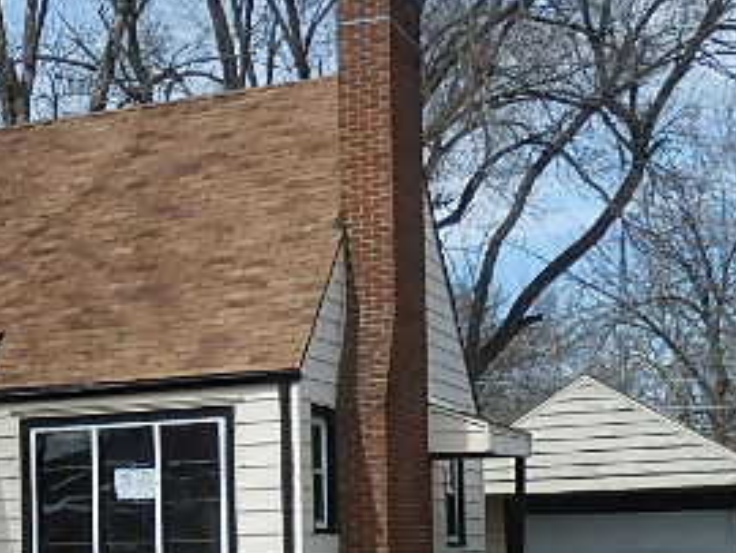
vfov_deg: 20.2
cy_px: 523
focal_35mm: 71
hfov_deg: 26.4
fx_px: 1511
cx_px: 71
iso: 80
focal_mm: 5.5
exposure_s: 1/160
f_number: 9.4
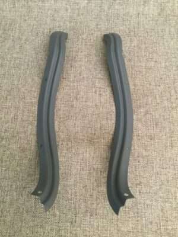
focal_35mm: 31
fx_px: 213
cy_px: 118
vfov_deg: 58.4
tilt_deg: -72.6
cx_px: 89
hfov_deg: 45.4
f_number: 2.4
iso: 200
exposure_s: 1/30
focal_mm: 3.3
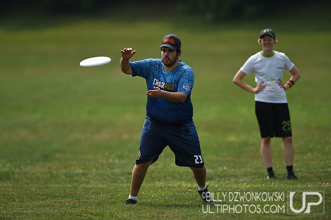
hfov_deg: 5.2
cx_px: 166
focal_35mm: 400
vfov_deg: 3.4
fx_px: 3673
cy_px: 110
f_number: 4
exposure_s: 1/1600
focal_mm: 400
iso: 100
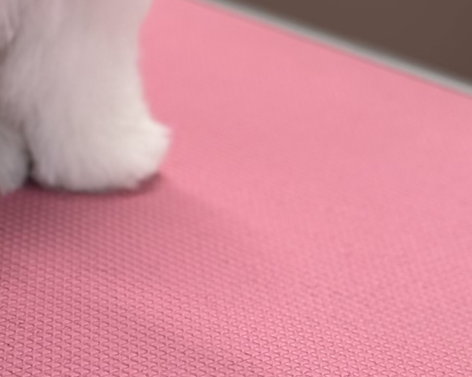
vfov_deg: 8.1
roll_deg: -2.3
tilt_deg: -5.5
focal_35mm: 179
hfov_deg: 10.7
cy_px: -467
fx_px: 2501
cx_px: -6
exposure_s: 1/100
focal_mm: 6.76
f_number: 1.78
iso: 80
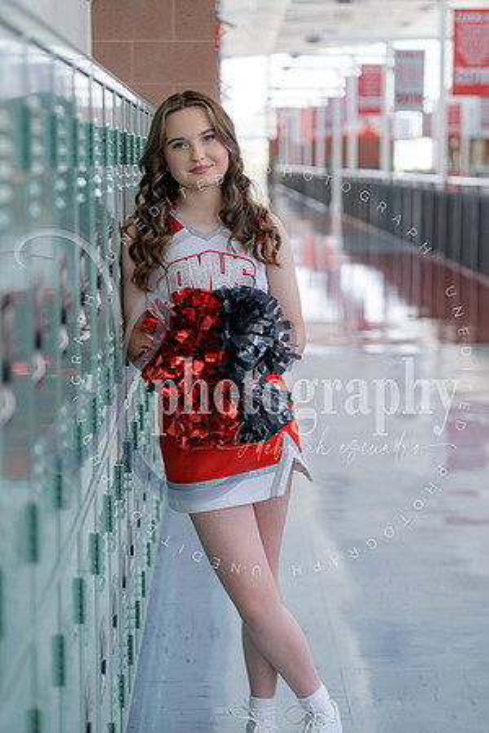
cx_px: 244
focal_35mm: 70
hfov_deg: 19.5
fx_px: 1426
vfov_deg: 28.8
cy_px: 366
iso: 250
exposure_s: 1/125
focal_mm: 70
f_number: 2.8
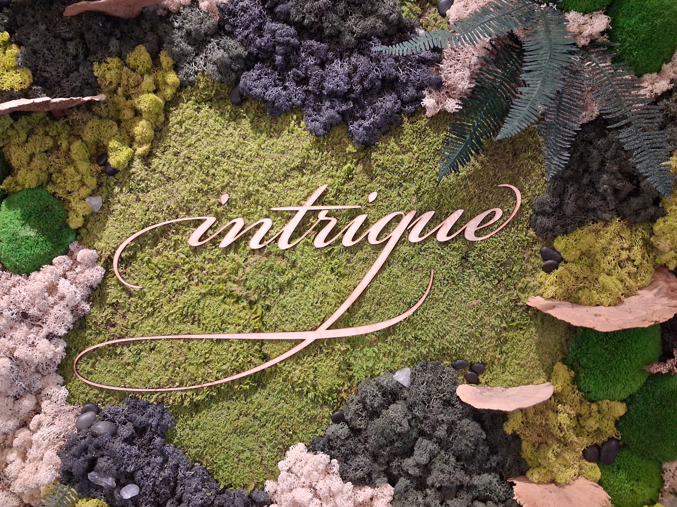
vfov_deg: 51.4
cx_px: 338
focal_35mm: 27
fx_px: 528
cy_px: 254
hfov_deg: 65.3
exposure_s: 1/33
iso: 400
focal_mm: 4
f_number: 1.8
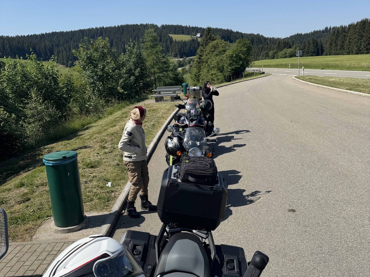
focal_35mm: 24
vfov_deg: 56.8
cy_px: 138
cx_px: 185
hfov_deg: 71.6
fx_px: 257
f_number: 1.78
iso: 80
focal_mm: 6.76
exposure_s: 1/4608
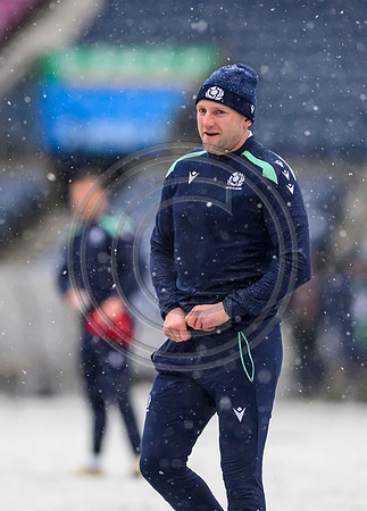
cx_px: 214
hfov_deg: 2.4
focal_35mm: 605
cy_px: 247
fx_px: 8796
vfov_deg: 3.3
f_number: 3.5
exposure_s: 1/1600
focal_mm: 400
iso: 8000
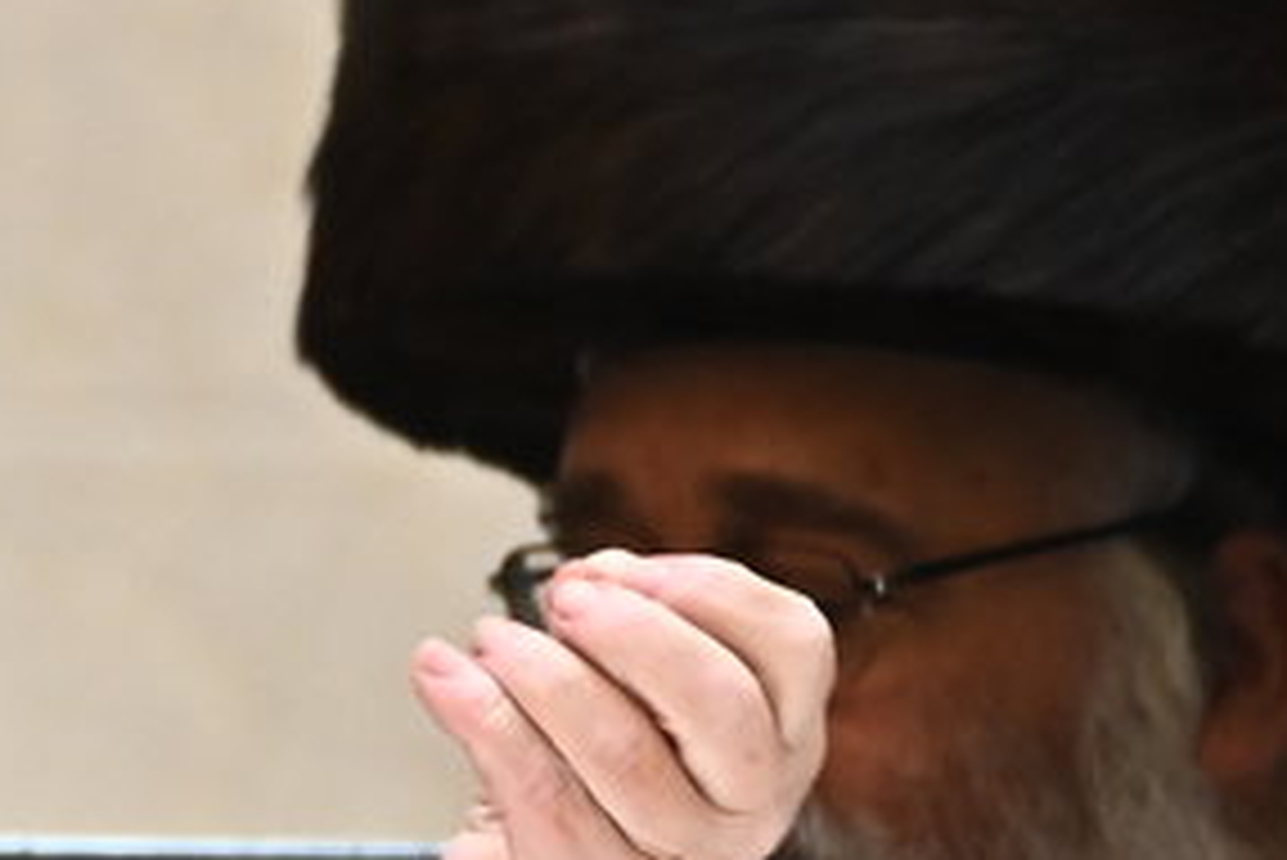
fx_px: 104939
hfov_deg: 0.7
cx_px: -904
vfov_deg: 0.5
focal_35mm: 2934
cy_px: 349
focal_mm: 600
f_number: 6.3
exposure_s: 1/200
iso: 4000
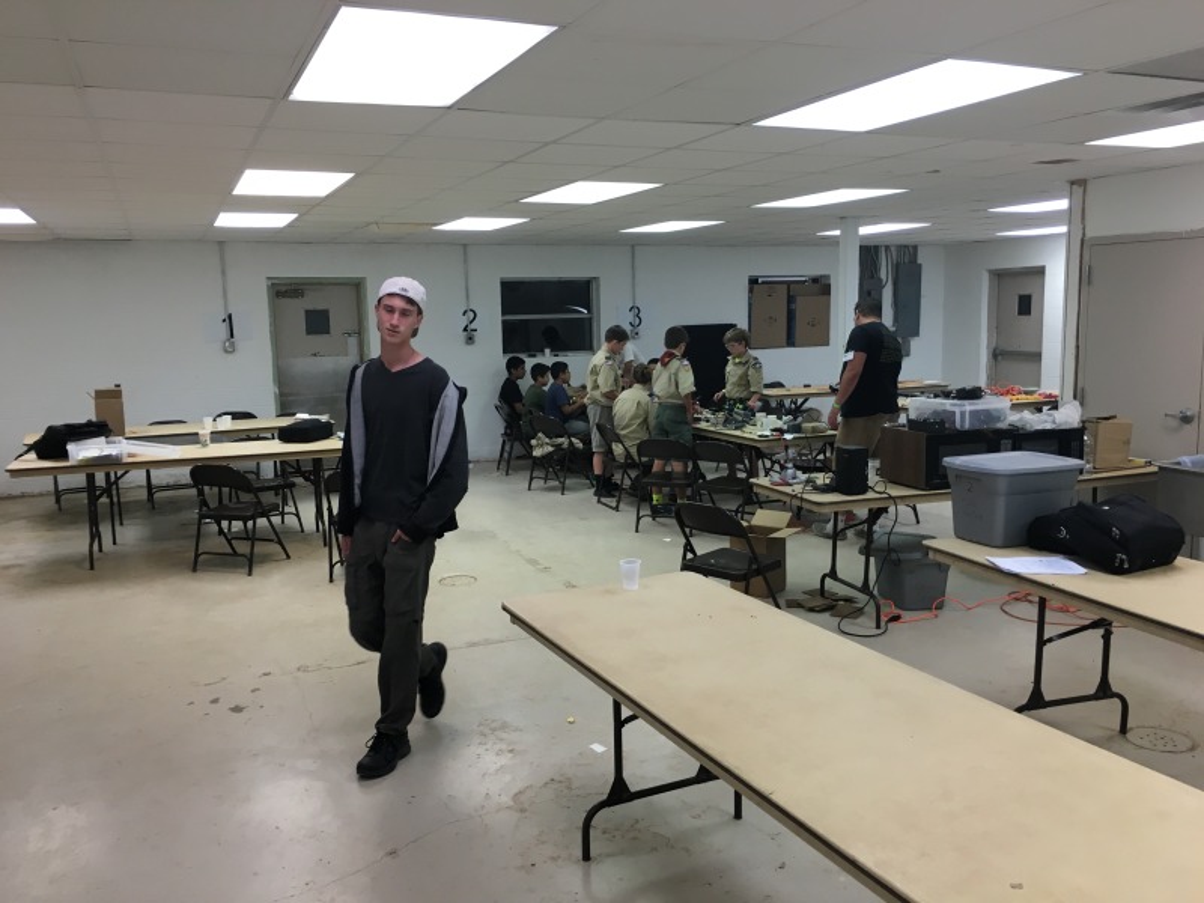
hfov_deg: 61.7
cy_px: 452
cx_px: 602
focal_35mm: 29
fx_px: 1009
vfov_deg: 48.2
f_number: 2.2
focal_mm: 4.15
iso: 32
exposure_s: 1/30
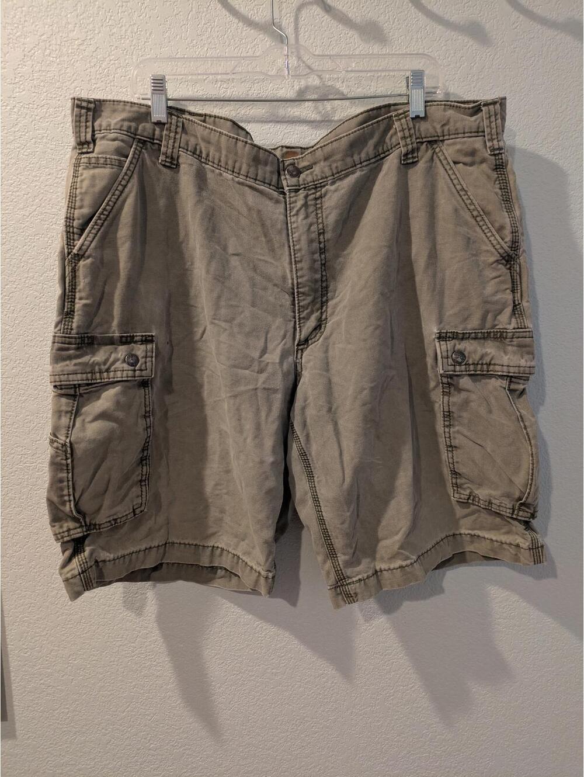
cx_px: 292
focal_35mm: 25
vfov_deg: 69.3
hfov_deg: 55.0
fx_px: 561
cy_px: 388
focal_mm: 5.43
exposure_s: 1/24
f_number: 1.89
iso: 278
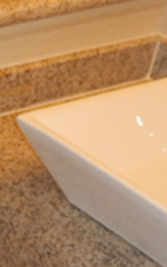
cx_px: -146
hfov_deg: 12.2
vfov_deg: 21.3
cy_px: 87
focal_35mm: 97
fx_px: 706
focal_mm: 4.3
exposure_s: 1/30
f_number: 2.8
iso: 200
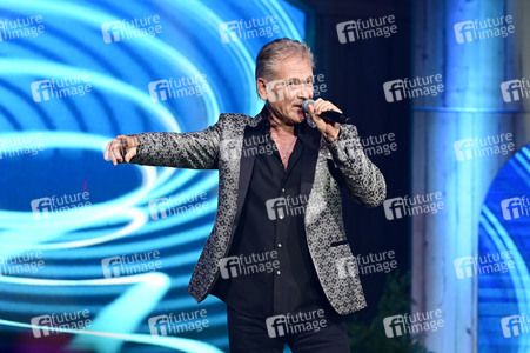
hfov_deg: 10.3
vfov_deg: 6.9
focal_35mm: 200
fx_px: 2942
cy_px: 176
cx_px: 265
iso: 1600
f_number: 3.5
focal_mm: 200
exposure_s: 1/400
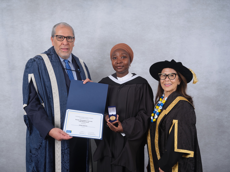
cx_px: 115
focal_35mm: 46
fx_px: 306
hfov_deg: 41.2
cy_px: 86
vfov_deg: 31.5
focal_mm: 58.6
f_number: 8
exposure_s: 1/125
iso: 800
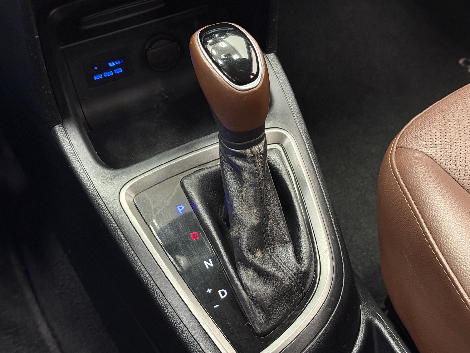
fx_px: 652
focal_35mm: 48
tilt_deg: -48.1
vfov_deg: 30.3
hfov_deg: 39.7
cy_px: 176
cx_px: 235
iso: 640
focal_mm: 6.76
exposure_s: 1/30
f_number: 1.78
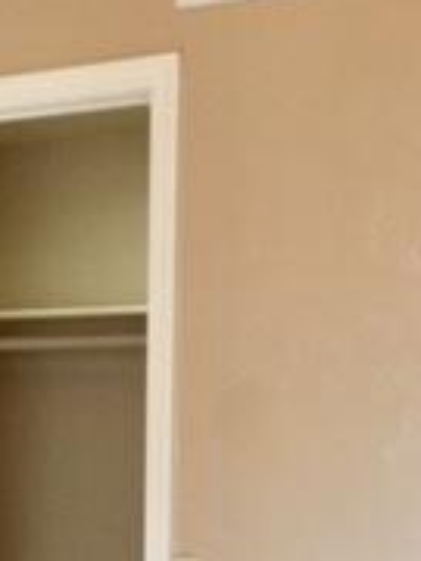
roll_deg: +0.3
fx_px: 1670
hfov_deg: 14.1
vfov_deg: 18.3
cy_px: 639
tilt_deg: -8.0
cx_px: -28
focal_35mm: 103
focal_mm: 4.15
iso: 64
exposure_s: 1/15
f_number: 2.2
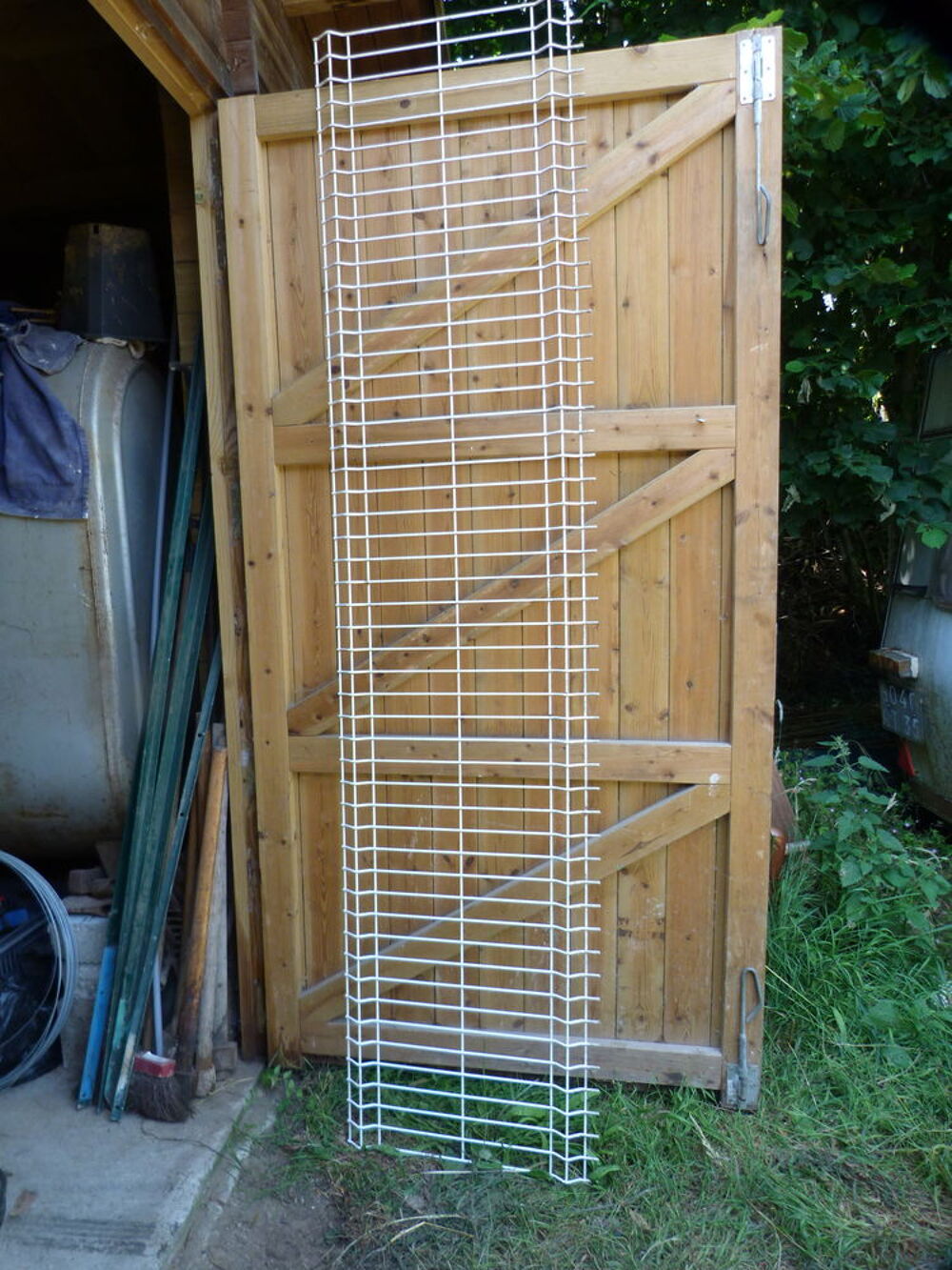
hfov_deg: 54.9
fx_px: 917
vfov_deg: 69.4
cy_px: 635
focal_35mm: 25
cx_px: 476
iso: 125
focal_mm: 4.5
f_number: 2.8
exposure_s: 1/60
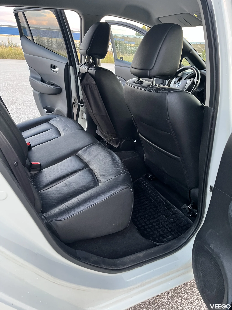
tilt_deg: -25.2
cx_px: 116
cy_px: 155
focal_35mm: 26
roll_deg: -4.4
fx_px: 232
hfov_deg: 53.1
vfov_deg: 67.3
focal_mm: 5.1
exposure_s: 1/60
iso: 320
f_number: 1.6
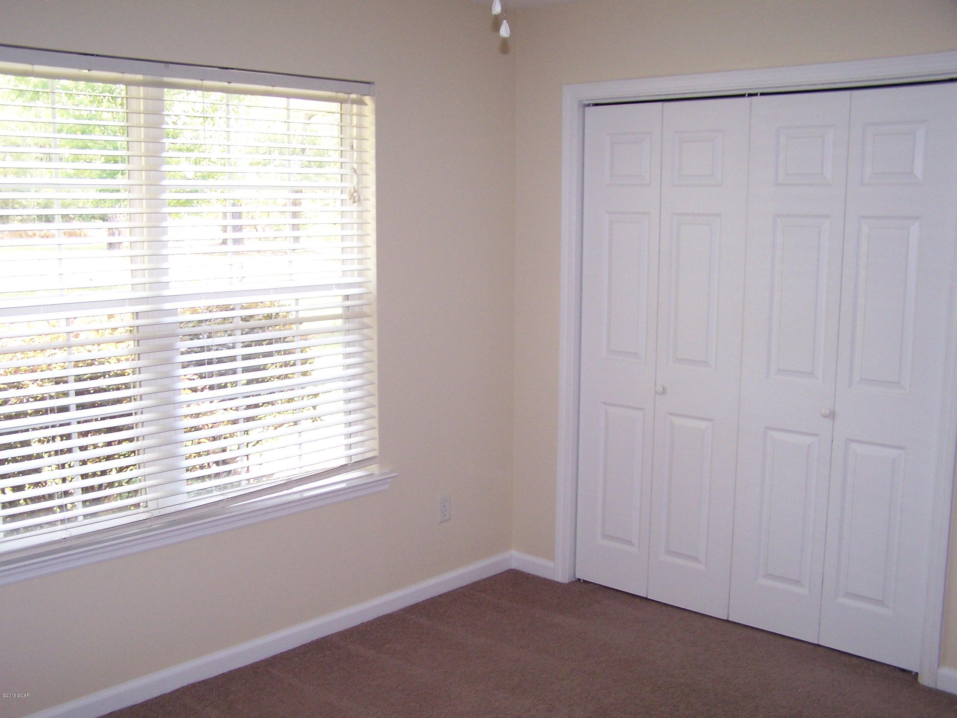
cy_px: 359
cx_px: 478
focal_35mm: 38
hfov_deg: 49.0
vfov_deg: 37.7
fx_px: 1051
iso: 140
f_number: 2.8
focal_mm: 6.3
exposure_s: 1/60
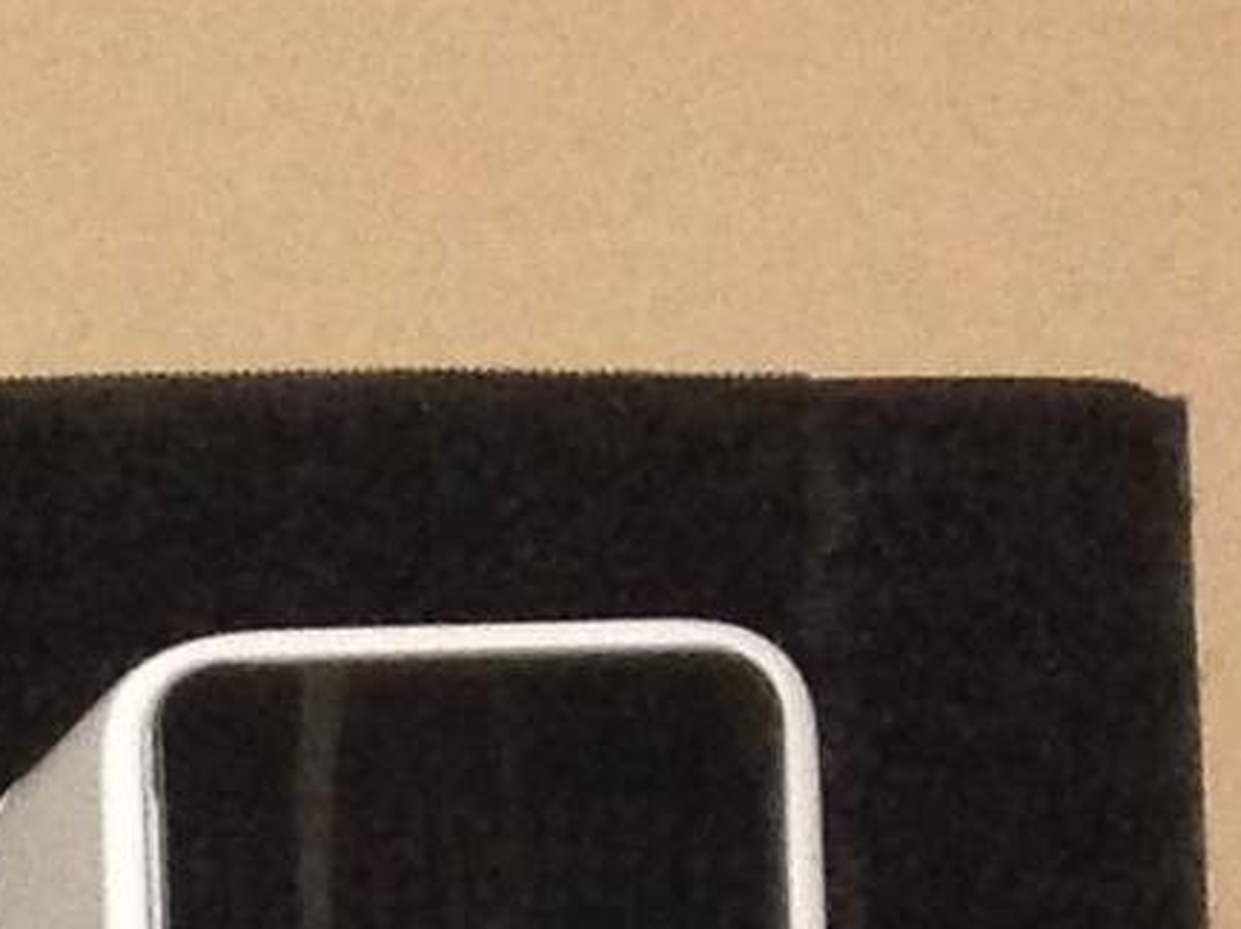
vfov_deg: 5.6
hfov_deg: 7.2
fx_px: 8919
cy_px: 2741
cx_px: -2310
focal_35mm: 249
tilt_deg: -71.7
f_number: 2.4
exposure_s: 1/20
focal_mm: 4.12
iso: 320
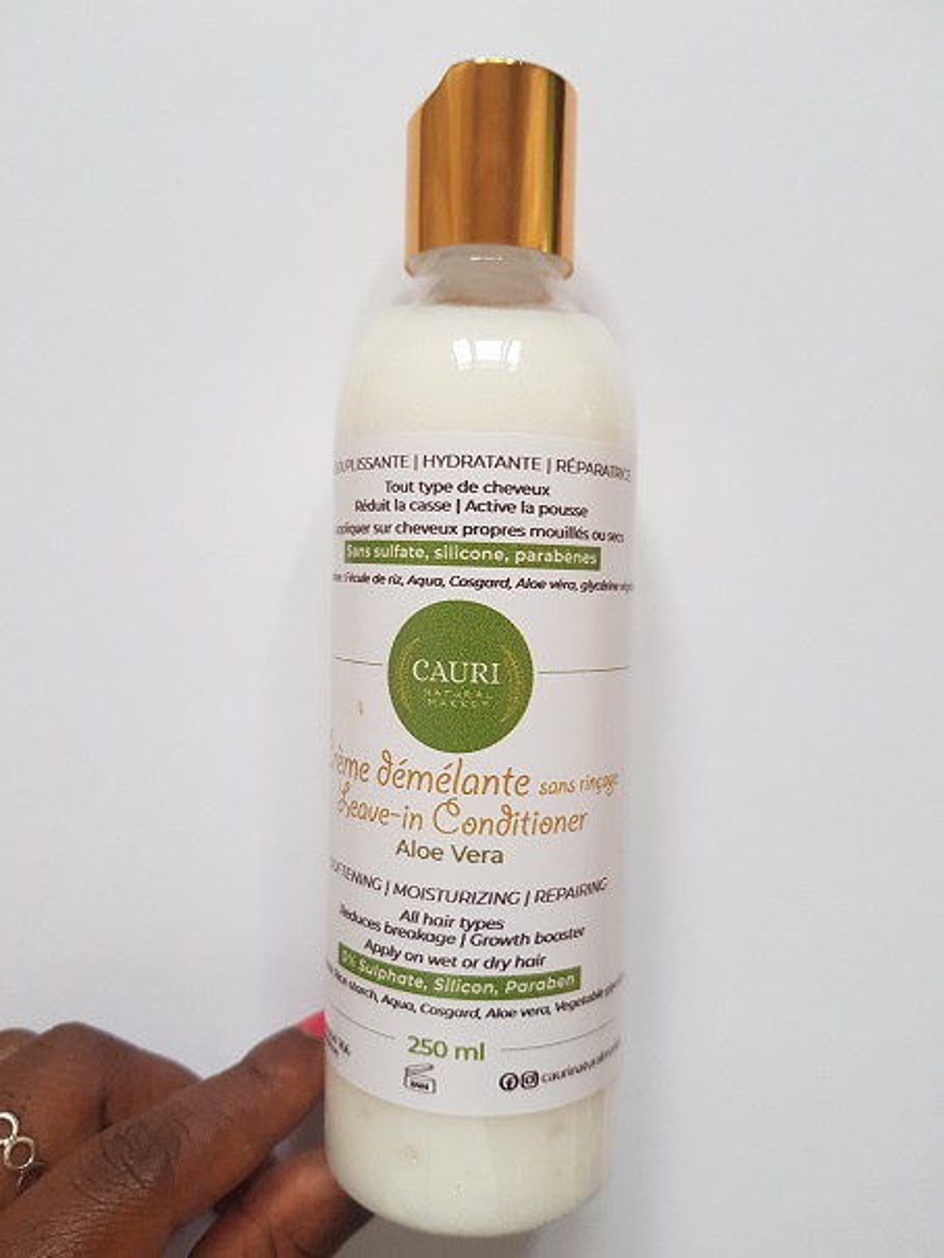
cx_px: 472
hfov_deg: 53.1
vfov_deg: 67.3
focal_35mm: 26
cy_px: 629
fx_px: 945
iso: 160
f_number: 1.7
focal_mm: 4.2
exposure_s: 1/50
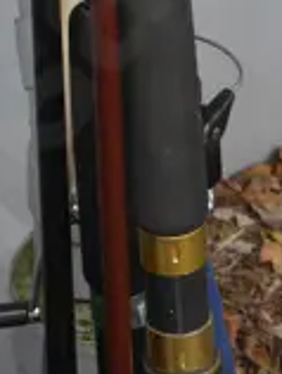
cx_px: 186
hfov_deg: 6.4
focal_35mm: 233
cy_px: -107
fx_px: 2524
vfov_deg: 8.4
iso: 200
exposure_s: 1/125
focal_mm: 18
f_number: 4
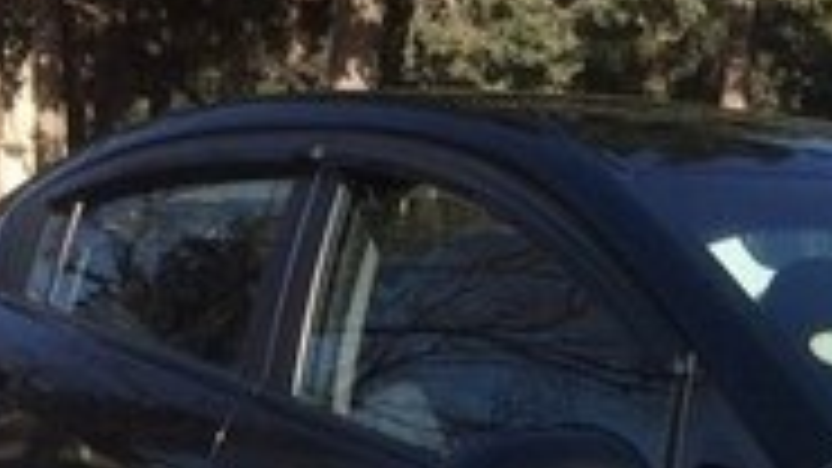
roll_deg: -4.1
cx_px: 1003
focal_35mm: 113
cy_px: 898
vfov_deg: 10.0
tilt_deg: -14.2
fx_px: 2493
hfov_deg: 18.0
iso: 32
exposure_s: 1/1520
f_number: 2.2
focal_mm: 4.15
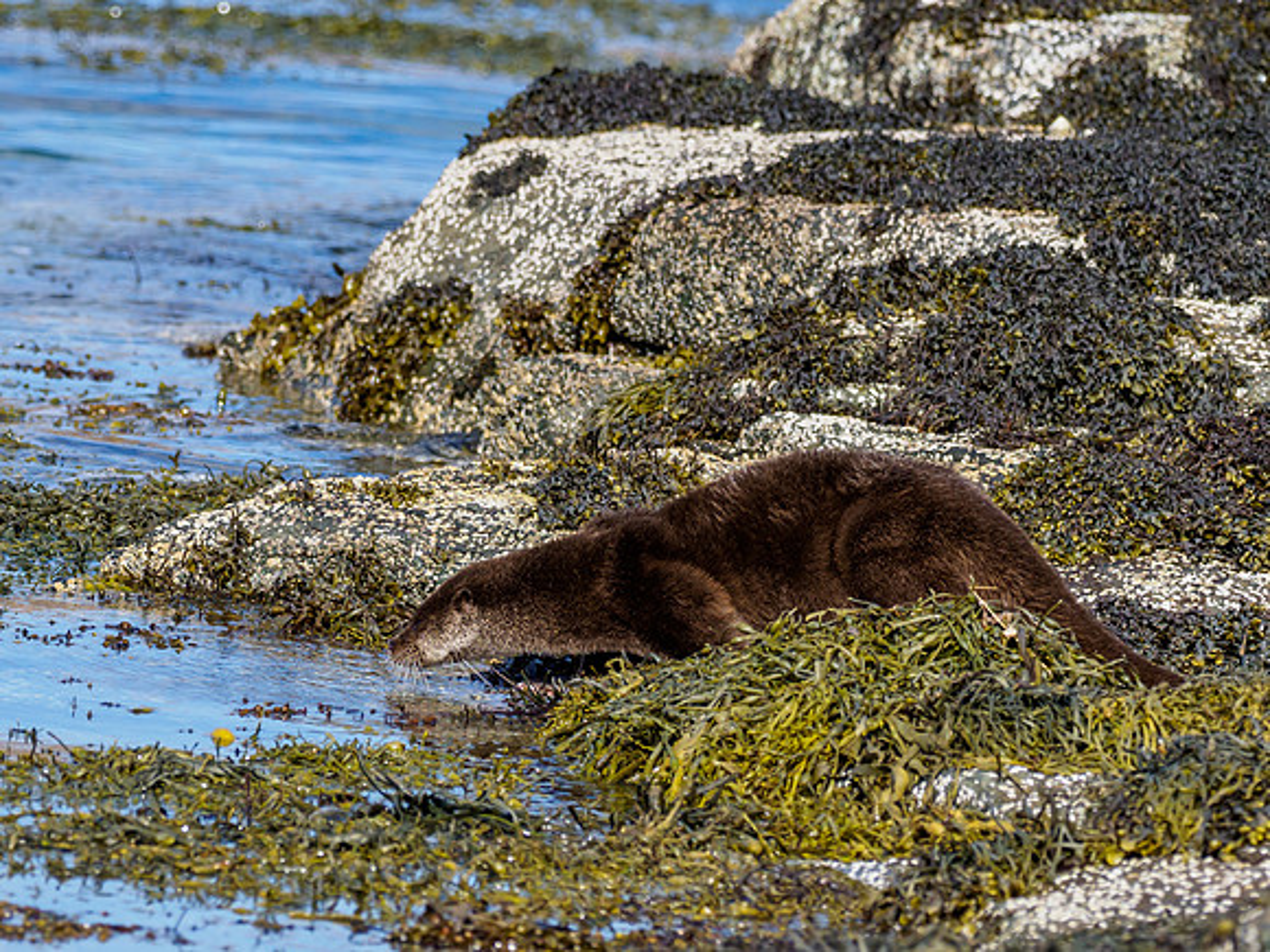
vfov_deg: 1.5
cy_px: 763
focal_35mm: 964
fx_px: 35367
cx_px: 251
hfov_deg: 2.1
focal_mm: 300
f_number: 4.5
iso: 320
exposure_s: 1/2000
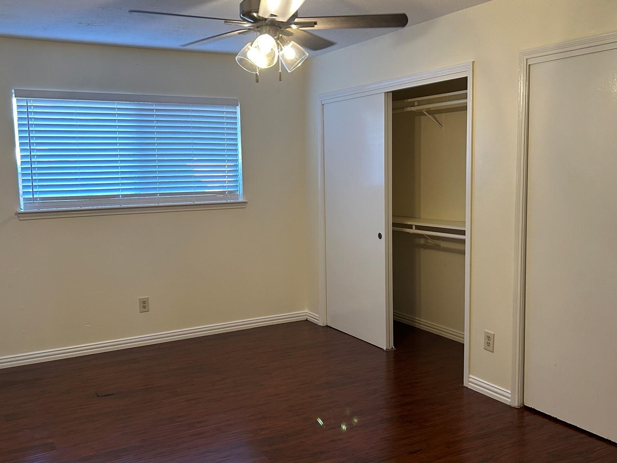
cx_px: 303
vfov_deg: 40.7
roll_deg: +1.5
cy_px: 239
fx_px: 624
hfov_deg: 52.6
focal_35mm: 35
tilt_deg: -6.9
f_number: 1.5
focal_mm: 5.7
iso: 125
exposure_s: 1/60
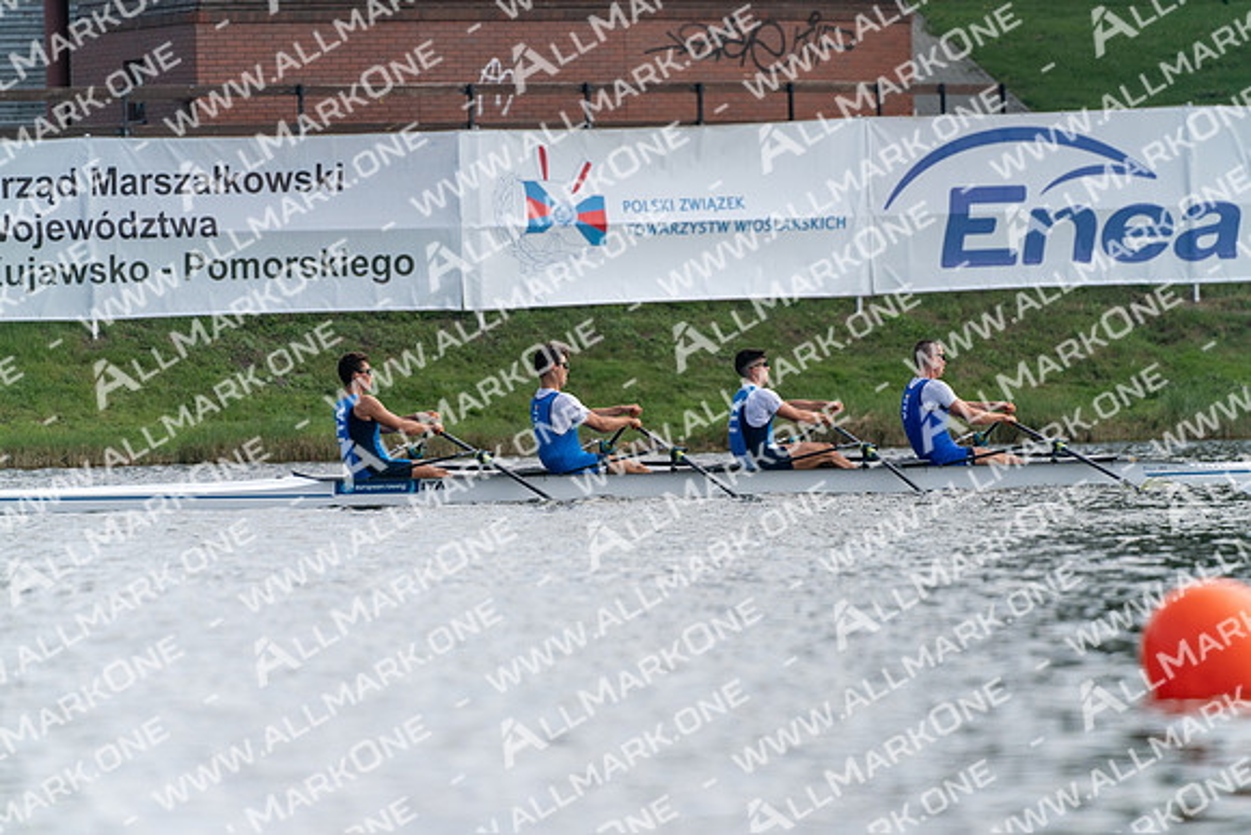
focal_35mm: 372
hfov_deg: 5.5
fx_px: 12929
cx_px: 626
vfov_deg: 3.7
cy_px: 418
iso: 640
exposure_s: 1/1600
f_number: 5.6
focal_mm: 372
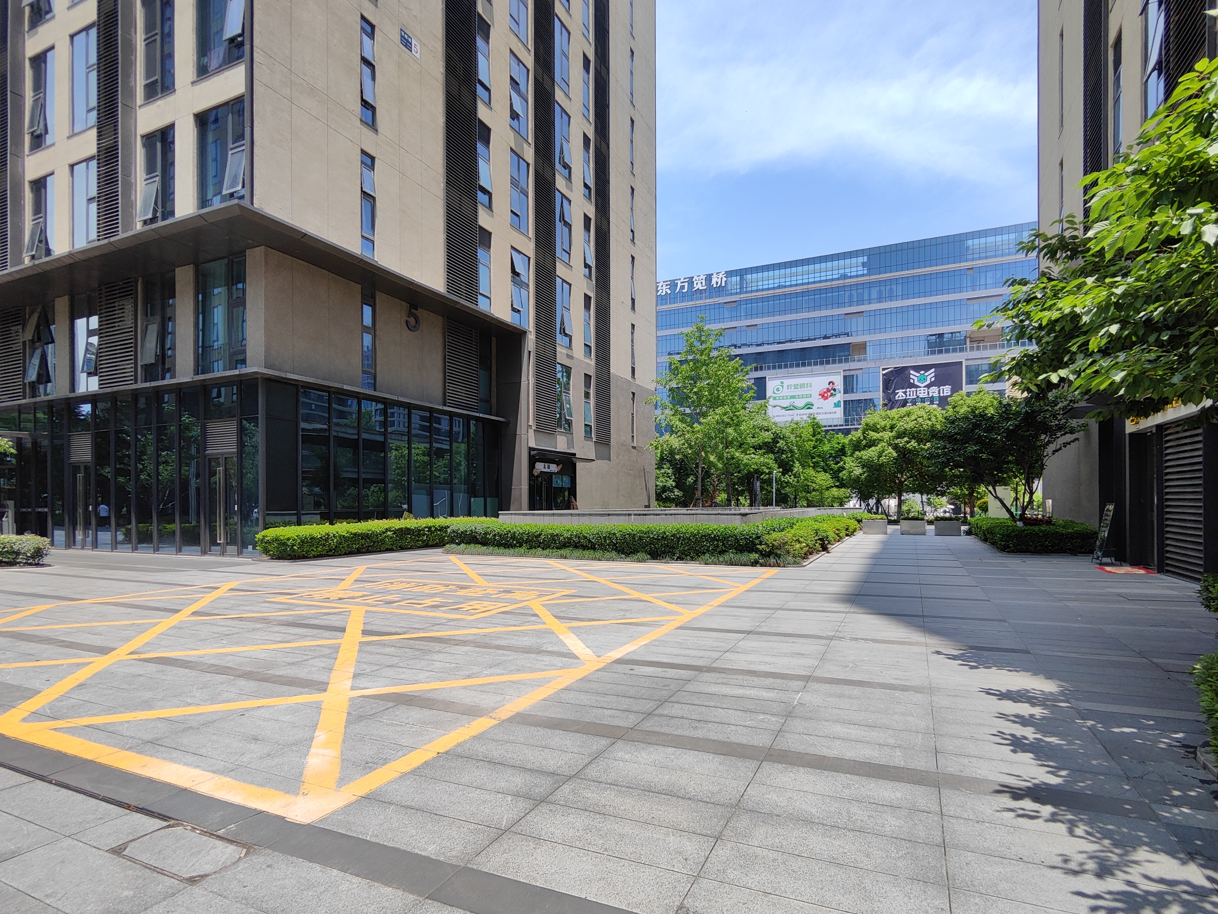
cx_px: 618
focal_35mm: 18
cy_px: 507
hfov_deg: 87.8
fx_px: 633
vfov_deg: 71.4
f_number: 2.4
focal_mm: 2.13
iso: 50
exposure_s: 1/659
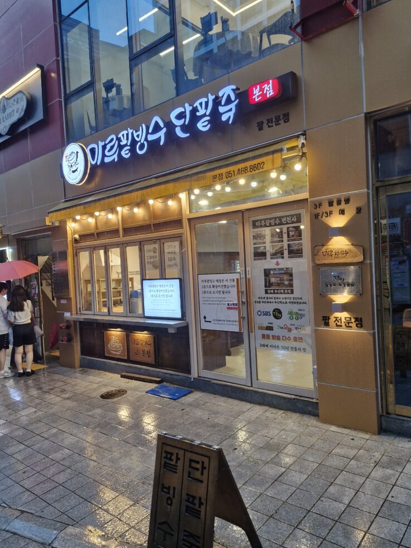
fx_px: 380
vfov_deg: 71.6
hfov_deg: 56.8
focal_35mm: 24
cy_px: 278
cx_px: 214
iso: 320
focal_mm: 5.54
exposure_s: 1/120
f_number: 1.8
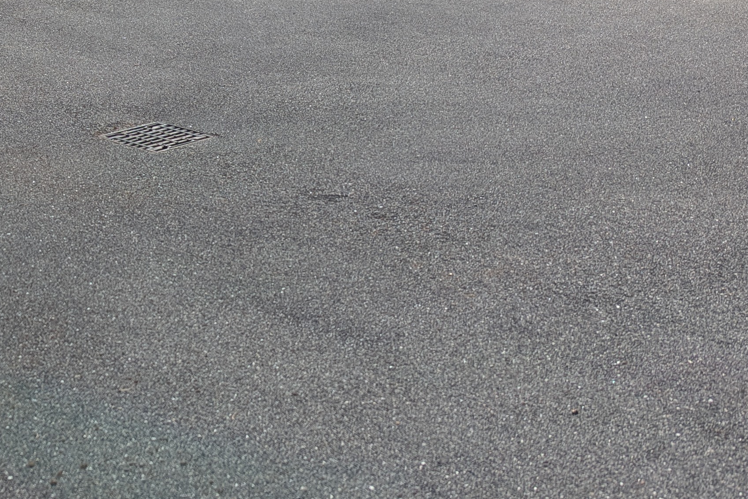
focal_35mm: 60
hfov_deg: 31.7
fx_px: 1246
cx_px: 67
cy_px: -130
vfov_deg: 20.8
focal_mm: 6.81
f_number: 1.85
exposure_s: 1/2217
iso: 48
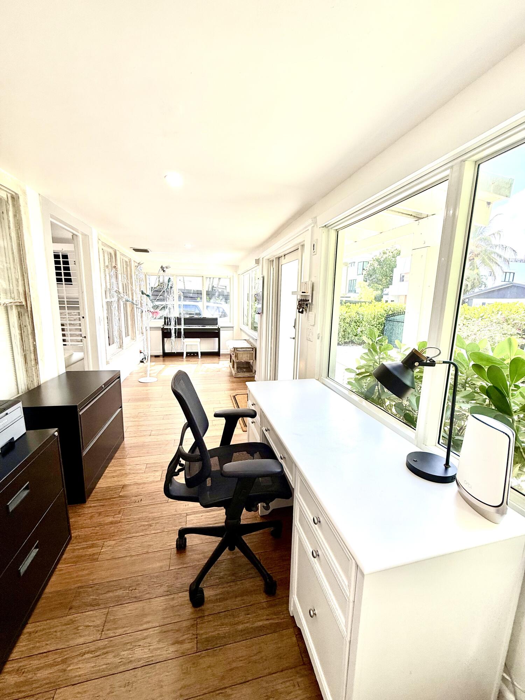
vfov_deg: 102.1
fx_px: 283
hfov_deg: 85.7
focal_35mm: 14
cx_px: 262
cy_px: 350
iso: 40
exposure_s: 1/99
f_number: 2.2
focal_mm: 2.22
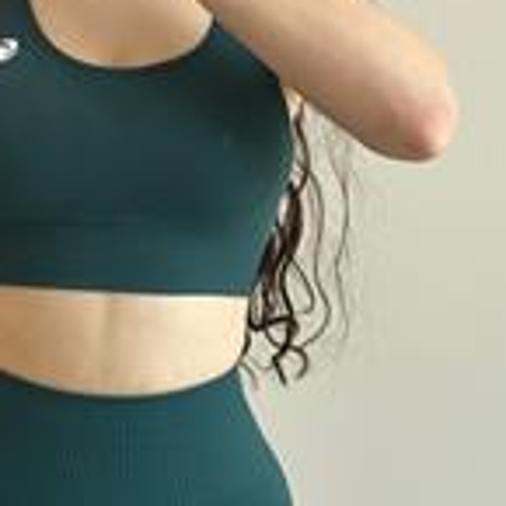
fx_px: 1290
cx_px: 140
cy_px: 68
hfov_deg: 22.0
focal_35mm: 78
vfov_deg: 21.8
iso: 80
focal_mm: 6.86
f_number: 1.78
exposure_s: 1/577
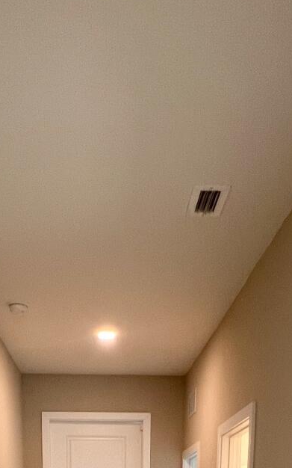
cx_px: 120
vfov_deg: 31.6
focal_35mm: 44
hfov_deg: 29.1
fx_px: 560
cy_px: 641
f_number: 1.8
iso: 160
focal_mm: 1.57
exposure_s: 1/60
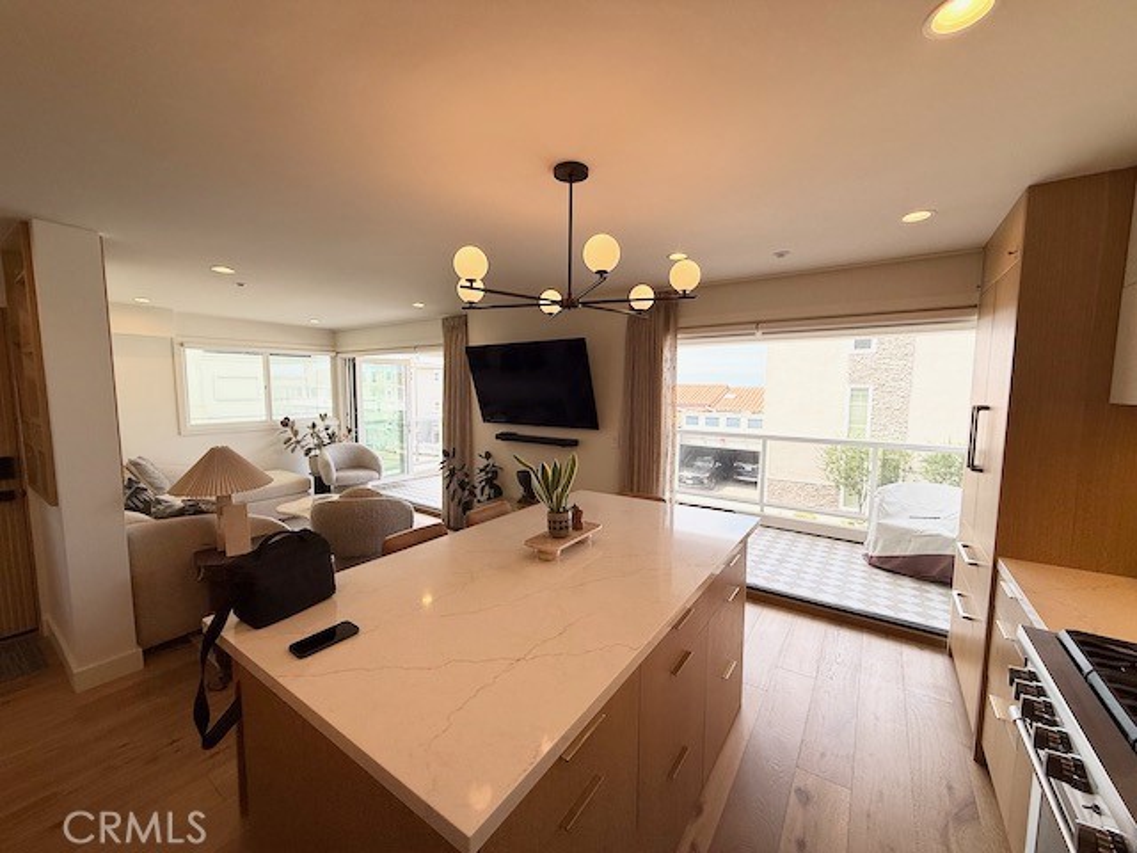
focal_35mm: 14
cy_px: 426
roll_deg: -0.1
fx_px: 460
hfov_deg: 102.1
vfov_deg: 85.7
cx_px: 568
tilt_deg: -4.4
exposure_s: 1/510
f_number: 2.2
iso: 64
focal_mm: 2.22
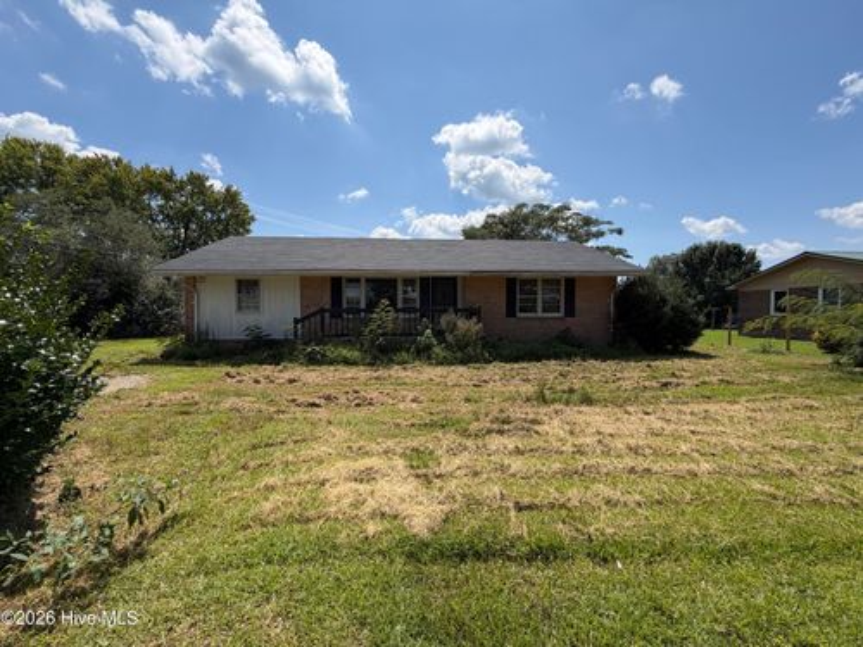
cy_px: 324
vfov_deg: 85.7
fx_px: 349
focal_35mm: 14
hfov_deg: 102.1
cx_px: 432
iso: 20
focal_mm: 2.22
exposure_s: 1/1105
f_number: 2.2
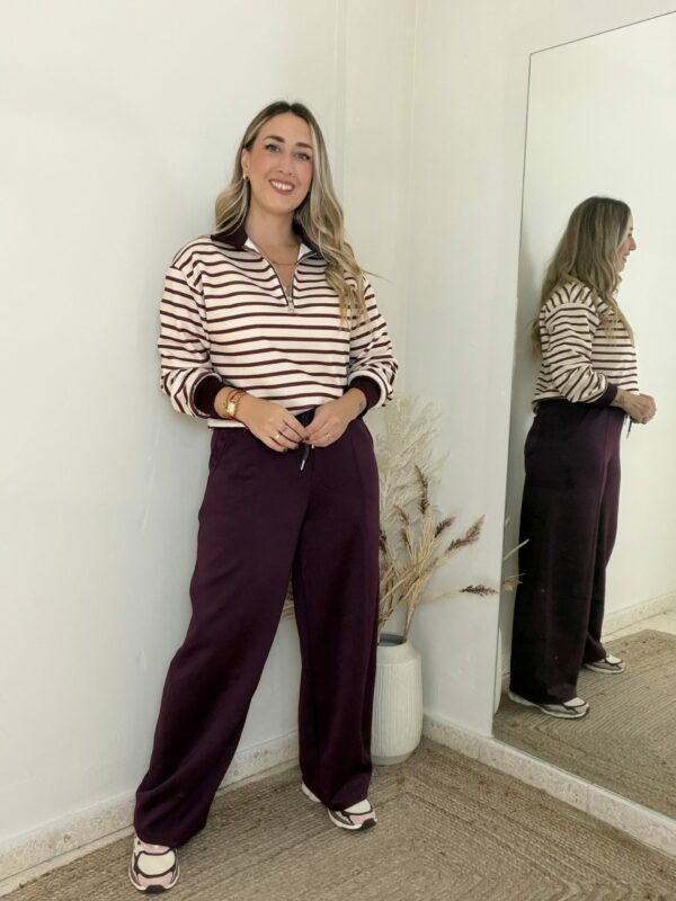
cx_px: 338
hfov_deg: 46.8
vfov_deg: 60.0
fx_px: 781
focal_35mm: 30
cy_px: 450
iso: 100
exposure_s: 1/60
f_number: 1.9
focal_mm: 2.71
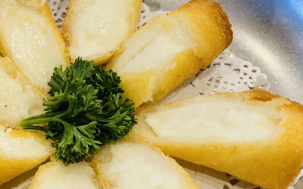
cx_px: 66
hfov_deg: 31.7
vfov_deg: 20.4
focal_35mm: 63
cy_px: 147
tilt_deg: -56.6
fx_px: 520
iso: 200
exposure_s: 1/50
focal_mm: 4.25
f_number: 1.8
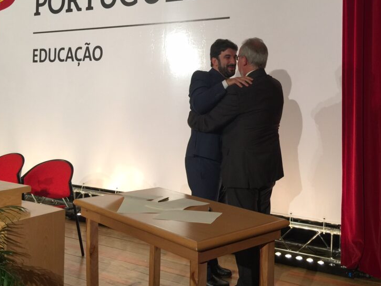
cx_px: 231
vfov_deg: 35.0
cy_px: 113
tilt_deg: -1.0
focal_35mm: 41
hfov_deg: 45.5
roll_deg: -1.8
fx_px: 451
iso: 32
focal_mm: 4.15
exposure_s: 1/33
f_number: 2.2
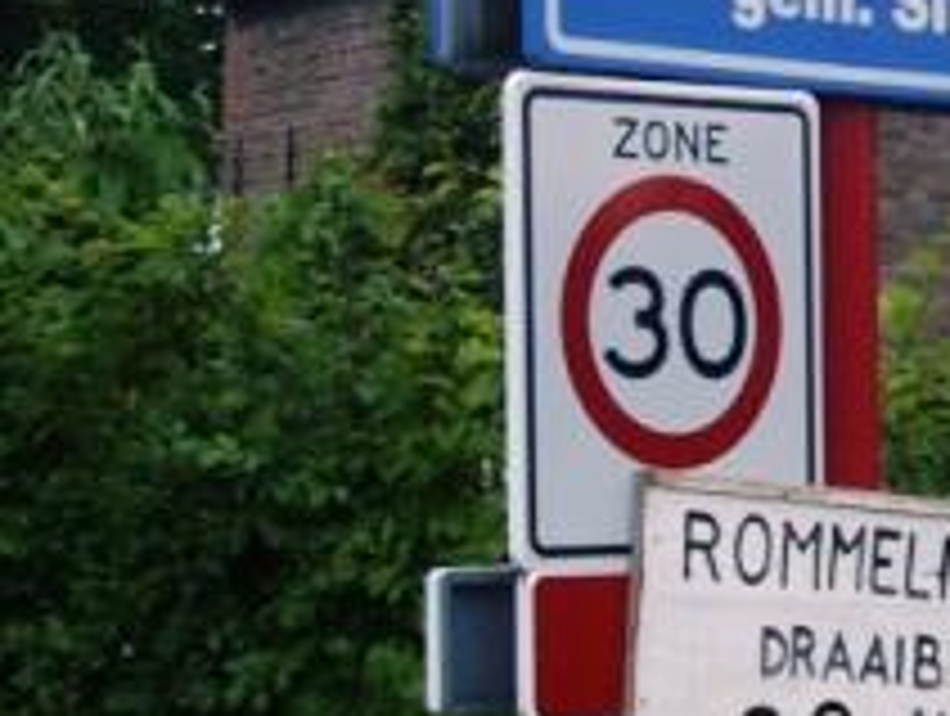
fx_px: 3161
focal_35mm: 115
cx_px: 1288
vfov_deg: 12.9
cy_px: 266
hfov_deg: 16.1
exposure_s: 1/60
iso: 100
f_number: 2.8
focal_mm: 7.9
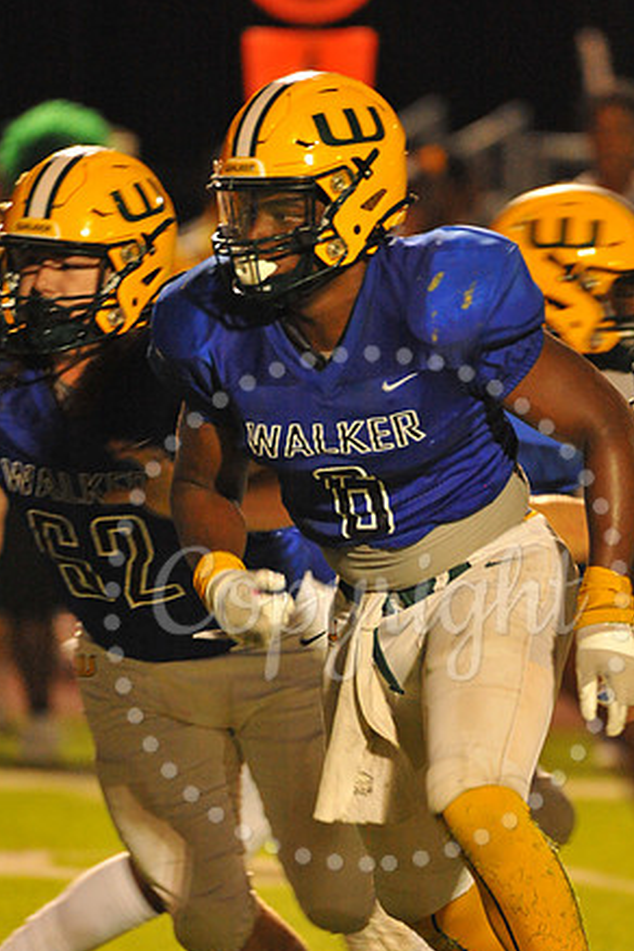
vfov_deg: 2.6
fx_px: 20973
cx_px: 367
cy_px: 606
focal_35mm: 794
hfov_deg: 1.7
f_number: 6.3
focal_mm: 600
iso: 6400
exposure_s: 1/160
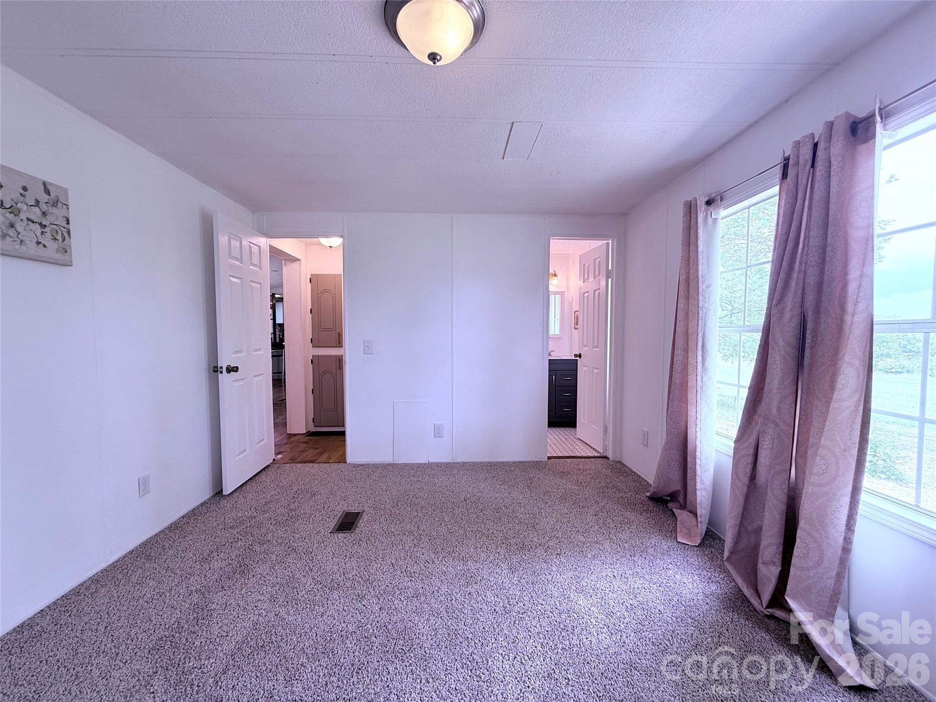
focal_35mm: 14
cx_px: 468
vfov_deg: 85.7
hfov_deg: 102.1
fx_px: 379
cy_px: 351
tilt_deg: -1.6
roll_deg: +0.7
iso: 100
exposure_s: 1/120
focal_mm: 2.22
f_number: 2.2
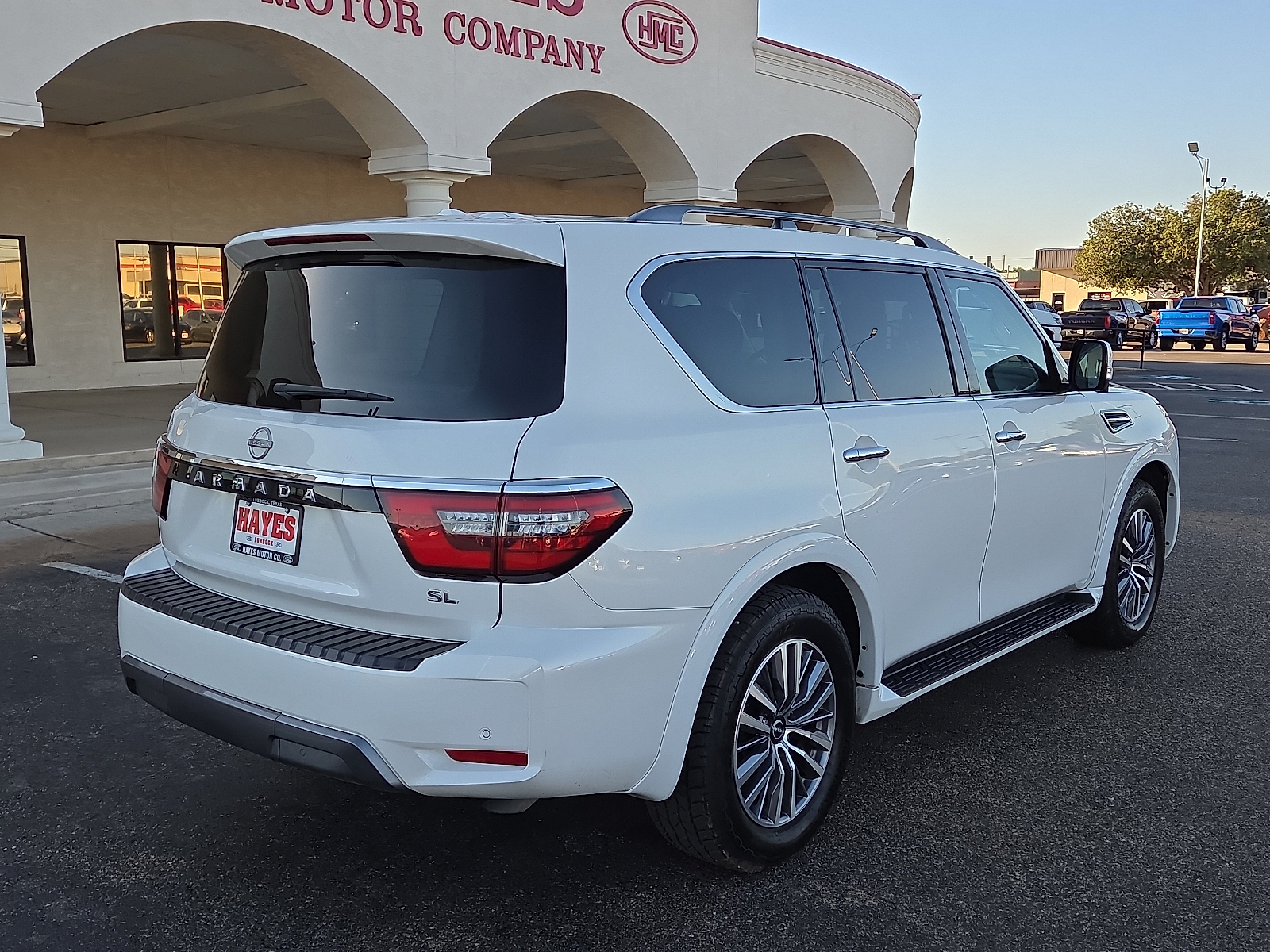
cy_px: 476
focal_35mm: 32
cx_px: 635
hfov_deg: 56.8
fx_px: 1174
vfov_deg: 44.2
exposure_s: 1/588
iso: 25
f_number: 1.8
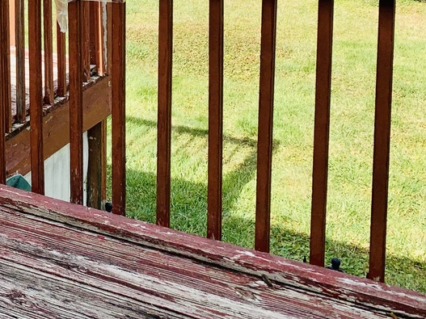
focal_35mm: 71
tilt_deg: -8.5
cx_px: -99
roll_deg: +1.5
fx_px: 874
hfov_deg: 24.5
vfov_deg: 19.6
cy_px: -59
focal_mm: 4.25
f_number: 1.8
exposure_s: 1/1718
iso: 25
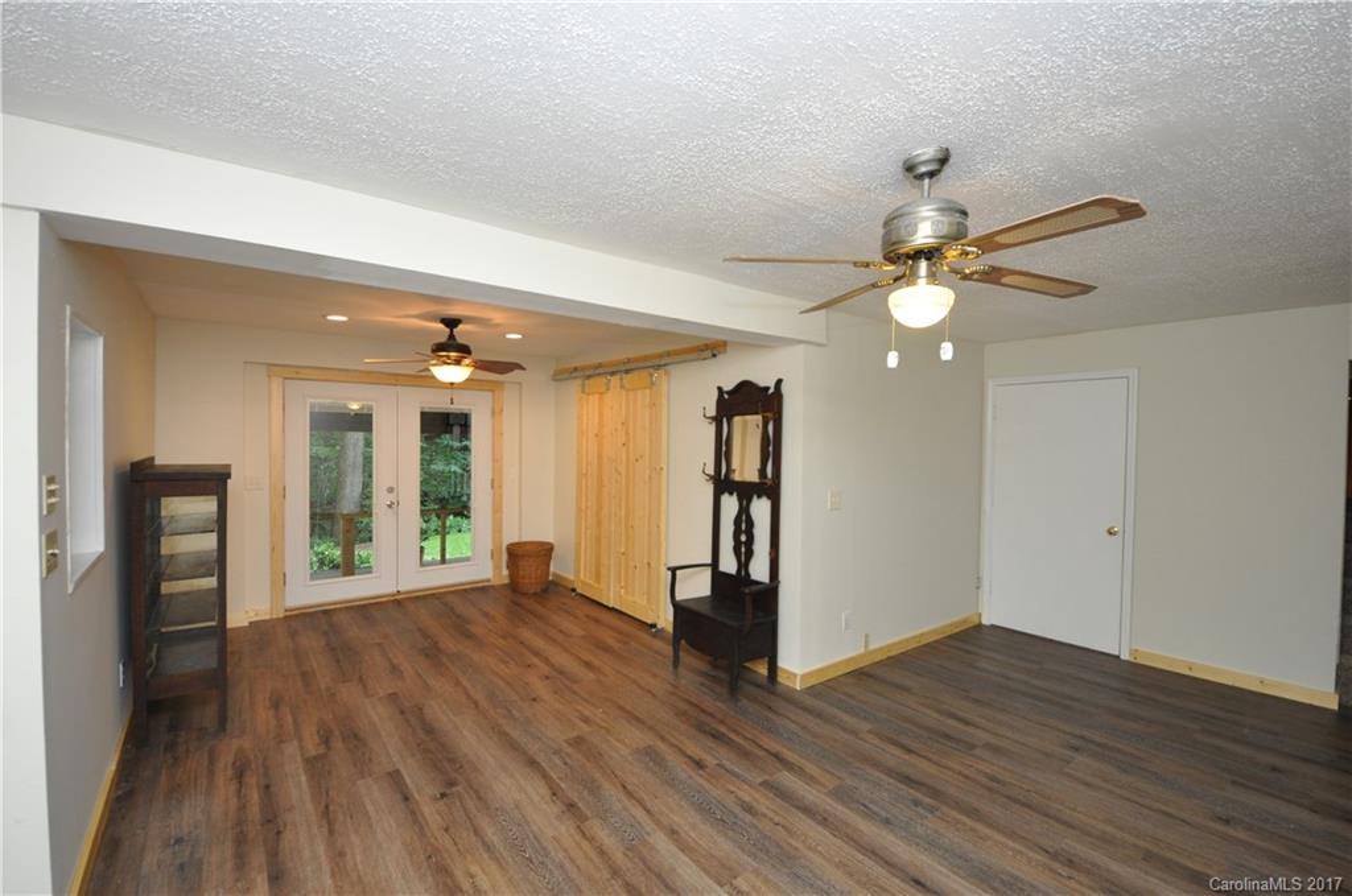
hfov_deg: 100.5
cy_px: 448
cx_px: 676
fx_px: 562
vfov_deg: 77.1
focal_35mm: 15
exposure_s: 1/60
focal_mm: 10
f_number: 4.8
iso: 800
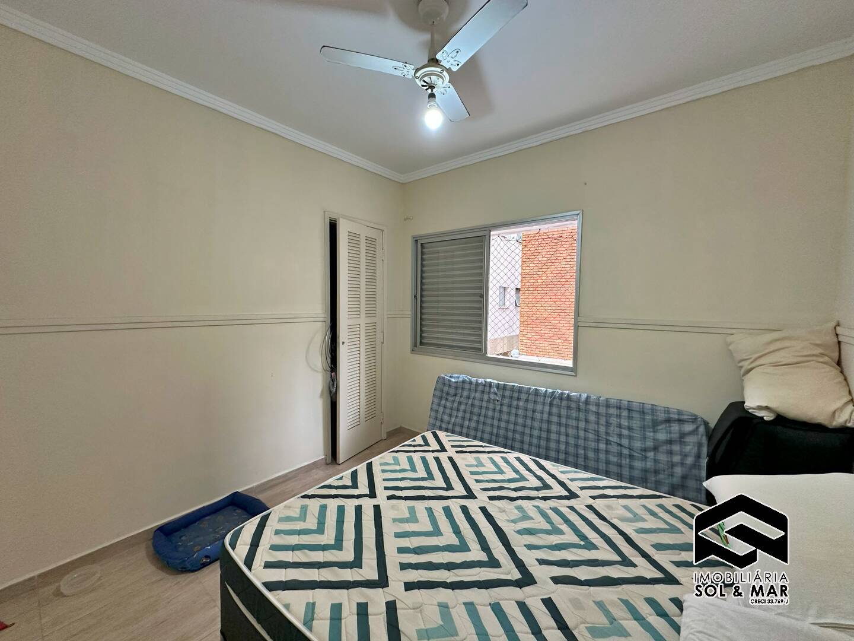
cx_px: 427
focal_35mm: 14
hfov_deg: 102.1
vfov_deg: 85.7
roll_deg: -1.0
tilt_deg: -3.7
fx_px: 345
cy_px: 320
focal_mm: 2.22
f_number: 2.2
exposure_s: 1/60
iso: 200
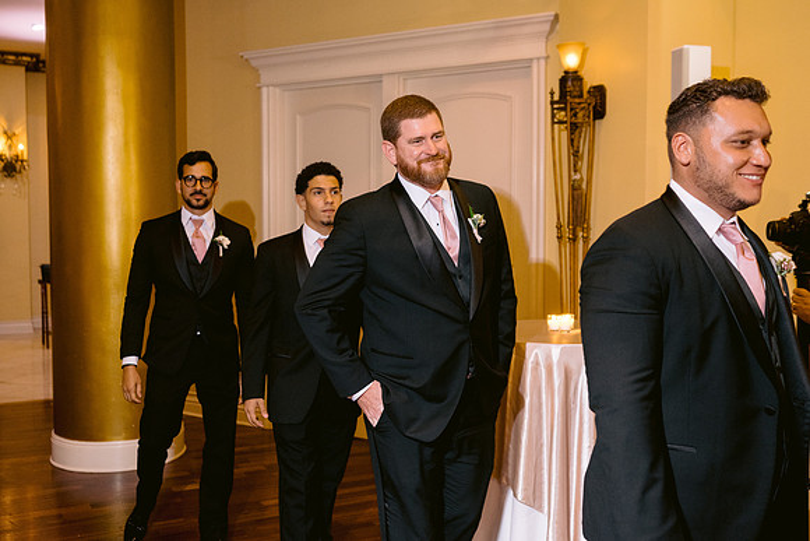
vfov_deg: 34.6
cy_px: 262
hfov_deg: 50.1
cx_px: 391
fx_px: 866
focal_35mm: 38
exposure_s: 1/125
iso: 1600
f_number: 2.8
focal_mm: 35
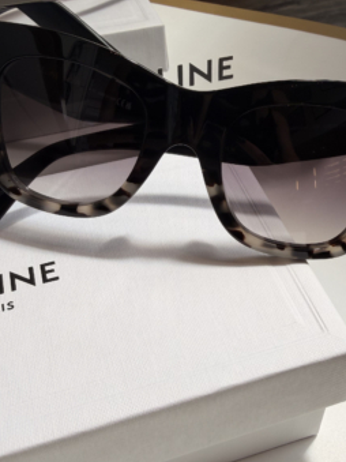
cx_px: 186
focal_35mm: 42
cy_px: 230
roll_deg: +1.0
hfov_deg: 34.3
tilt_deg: -41.8
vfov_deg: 44.8
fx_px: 560
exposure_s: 1/120
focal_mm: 2.22
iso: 16
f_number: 2.2
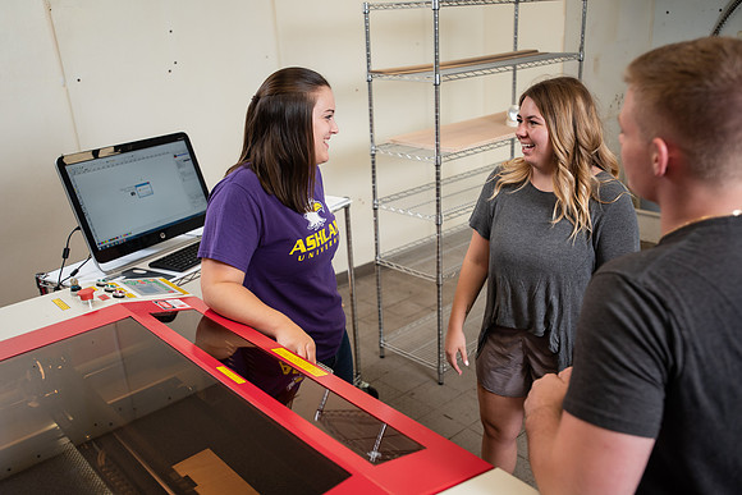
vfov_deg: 41.1
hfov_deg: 58.7
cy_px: 248
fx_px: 660
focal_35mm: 32
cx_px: 371
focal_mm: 32
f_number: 3.5
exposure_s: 1/200
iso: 400
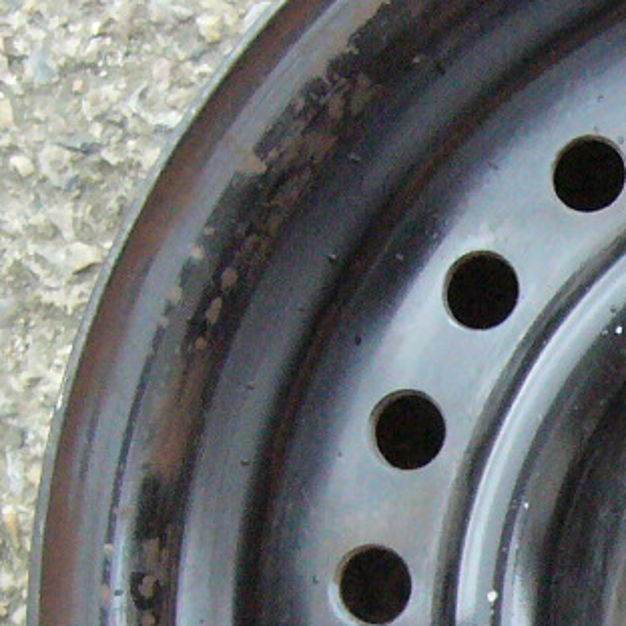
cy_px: 588
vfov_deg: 13.6
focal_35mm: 127
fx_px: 2598
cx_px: 993
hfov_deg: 12.9
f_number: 2.8
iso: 400
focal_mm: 5.8
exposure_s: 1/125
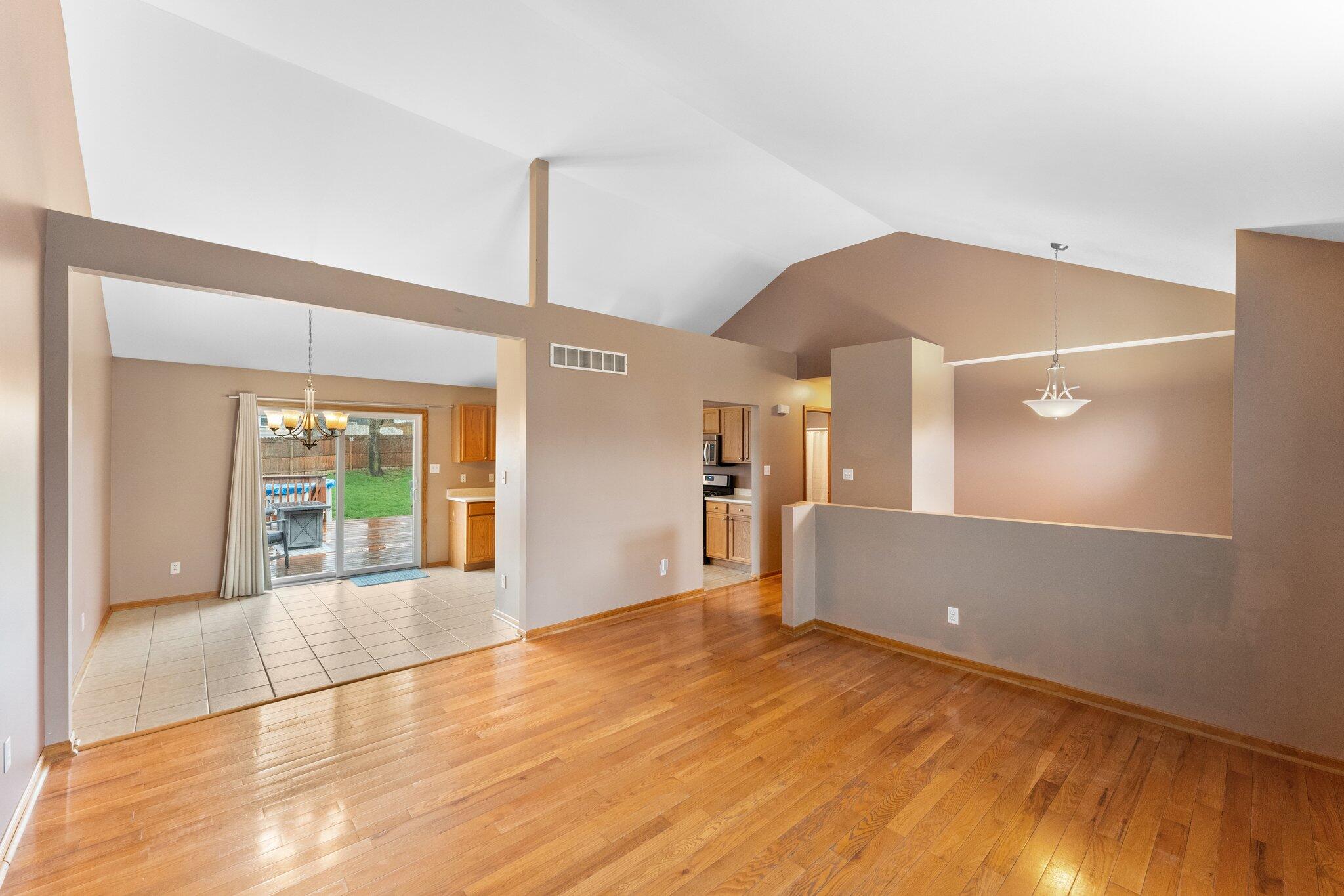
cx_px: 672
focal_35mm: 14
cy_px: 448
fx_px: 523
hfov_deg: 104.3
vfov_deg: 81.2
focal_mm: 14
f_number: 8
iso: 5000
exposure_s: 1/13
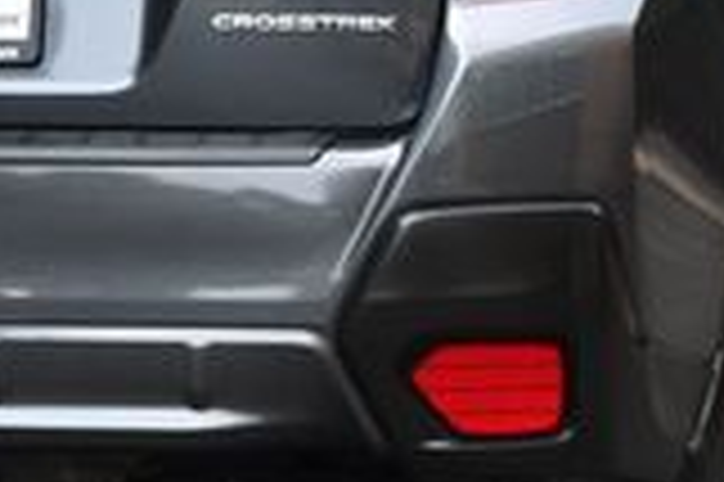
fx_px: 10326
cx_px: 198
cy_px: -41
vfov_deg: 2.7
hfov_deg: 4.0
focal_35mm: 514
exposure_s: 1/250
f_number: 5.6
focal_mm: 86
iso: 360
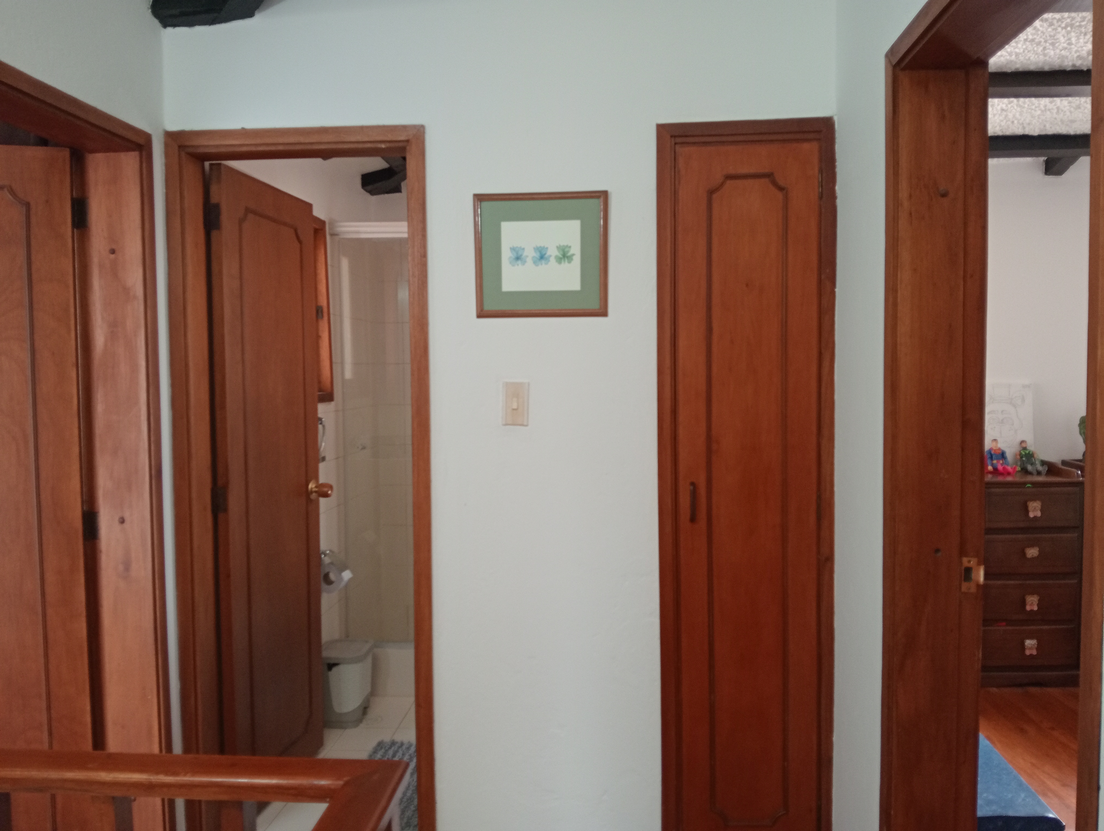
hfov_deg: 63.4
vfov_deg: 49.9
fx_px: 894
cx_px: 552
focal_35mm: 28
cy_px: 416
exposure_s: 1/33.3
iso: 548
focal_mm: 3.98
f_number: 1.8
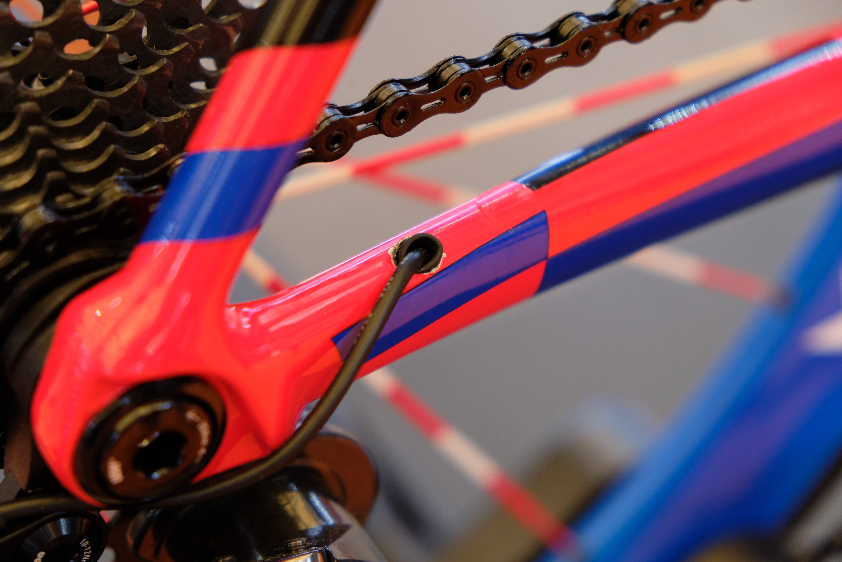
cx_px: 421
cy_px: 281
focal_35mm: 83
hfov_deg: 24.5
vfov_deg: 16.5
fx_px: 1941
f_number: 4
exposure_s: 1/58
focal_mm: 55
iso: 800
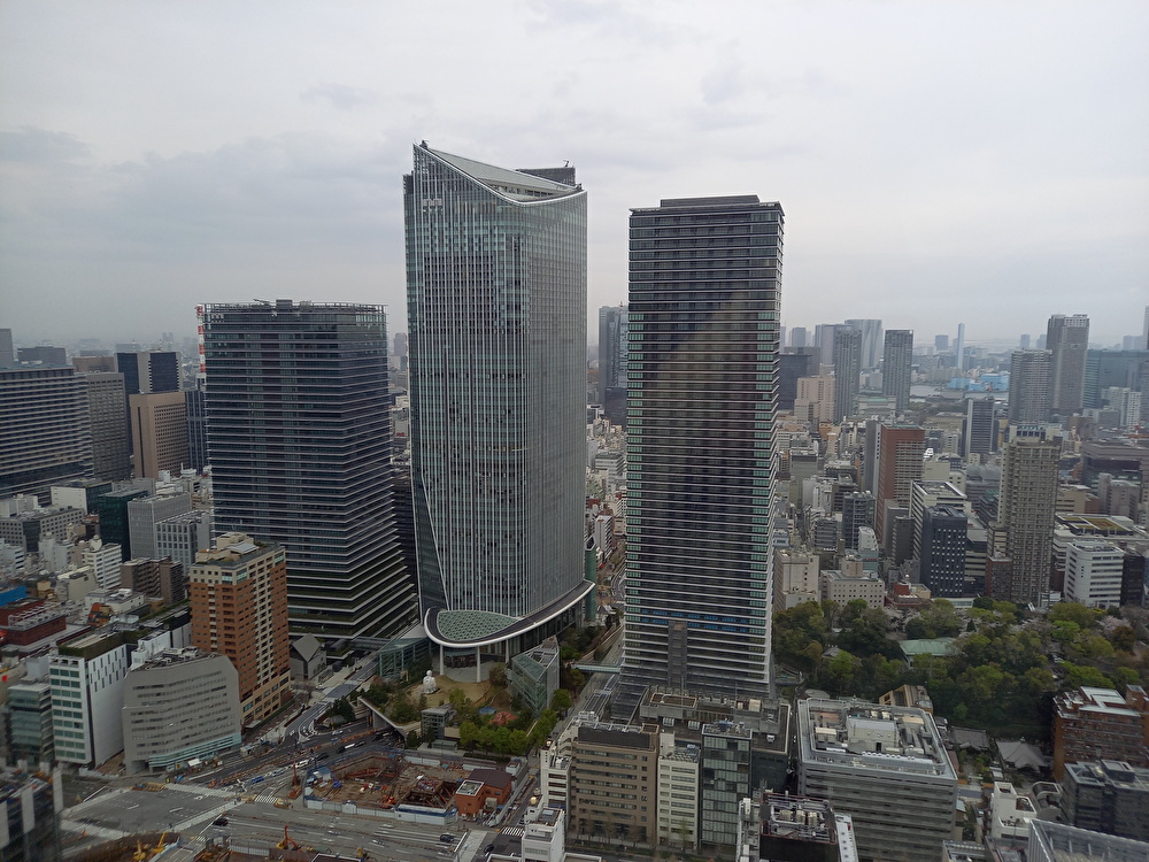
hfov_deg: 69.4
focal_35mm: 25
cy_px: 431
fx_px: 830
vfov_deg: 54.9
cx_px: 574
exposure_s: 1/100
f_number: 2
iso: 64
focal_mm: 4.6
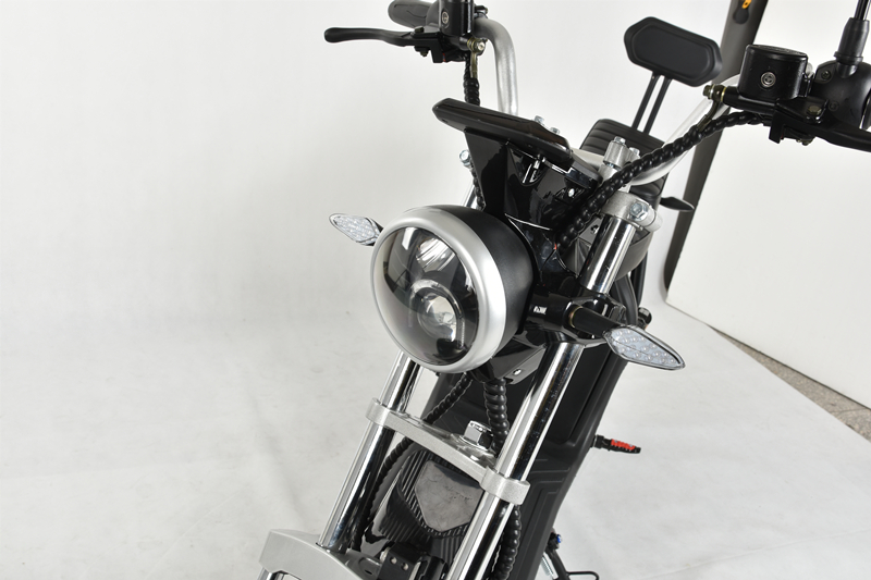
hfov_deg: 50.7
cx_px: 436
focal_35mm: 38
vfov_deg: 35.0
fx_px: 919
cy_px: 290
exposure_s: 1/125
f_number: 10
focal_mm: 38
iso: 125
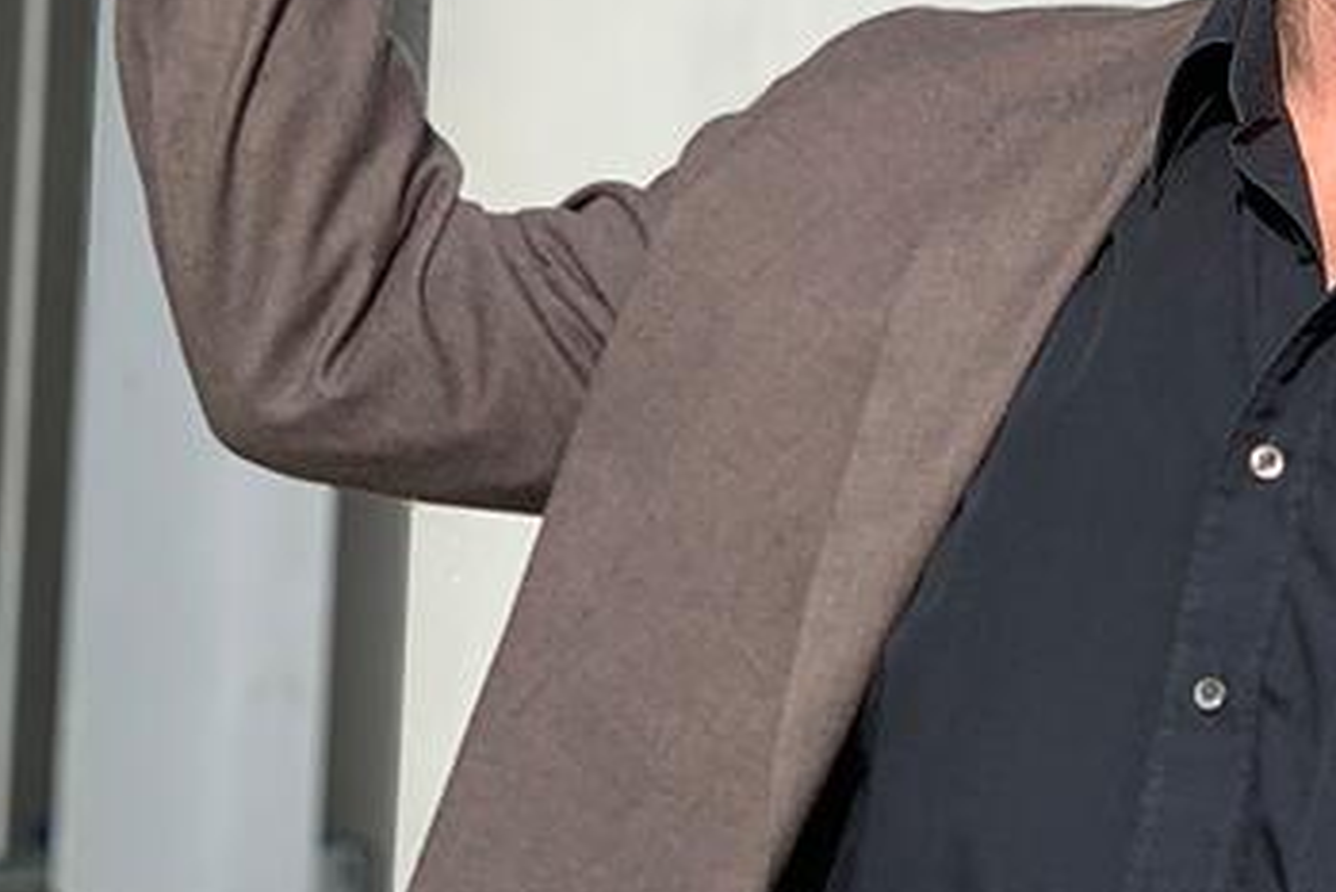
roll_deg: -6.1
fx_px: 4603
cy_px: 168
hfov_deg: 16.4
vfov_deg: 11.0
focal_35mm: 124
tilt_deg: +0.8
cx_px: 1102
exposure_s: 1/1261
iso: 16
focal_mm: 6
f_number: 2.4
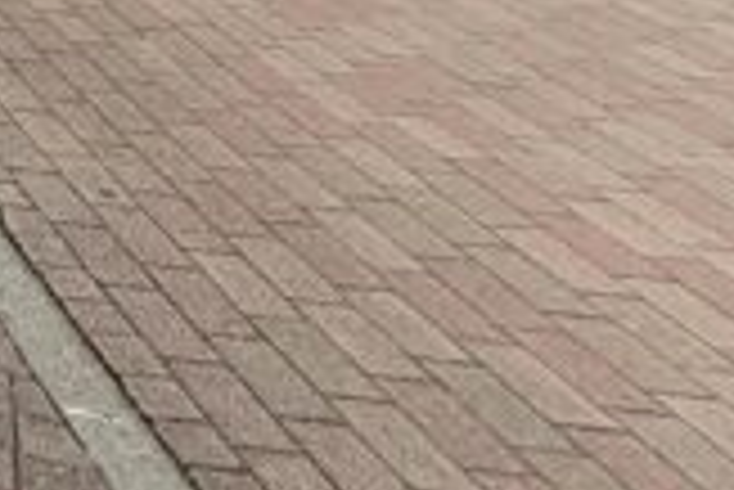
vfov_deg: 15.3
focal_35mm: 65
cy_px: -582
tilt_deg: +0.8
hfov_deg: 17.4
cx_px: -853
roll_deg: +0.3
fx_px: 1326
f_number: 2.2
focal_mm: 2.22
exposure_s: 1/600
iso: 64
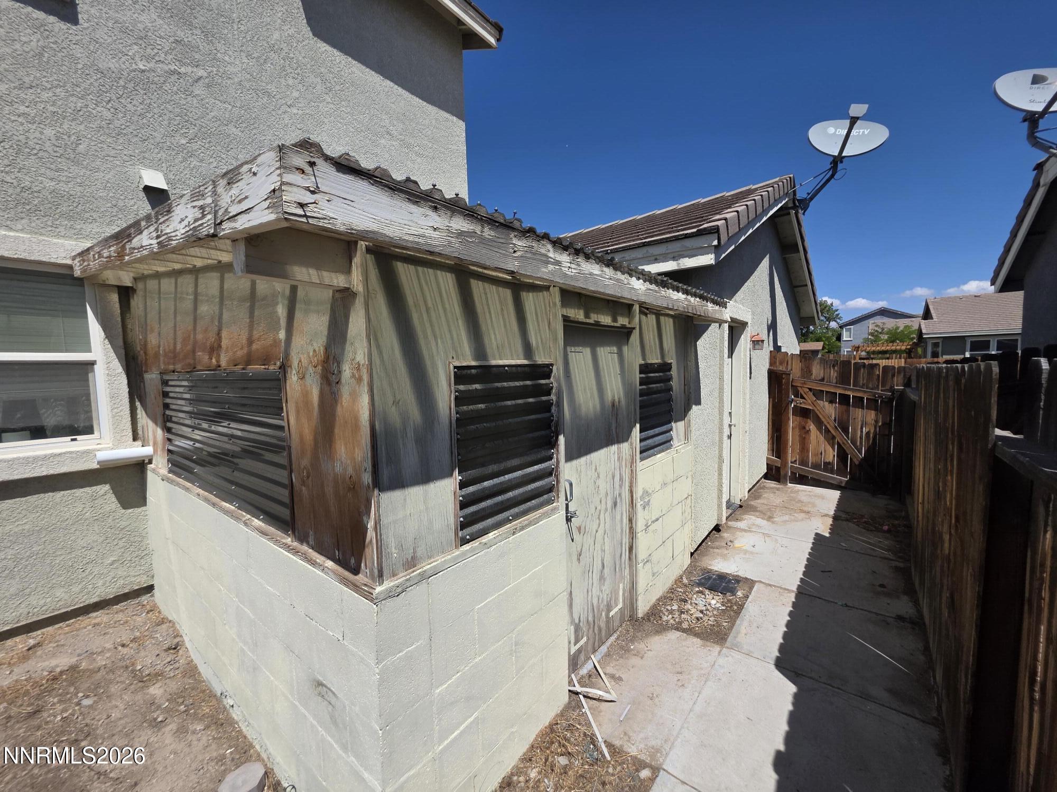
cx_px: 528
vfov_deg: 89.9
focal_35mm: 13
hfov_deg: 106.2
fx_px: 397
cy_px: 396
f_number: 1.9
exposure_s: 1/3168
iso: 40
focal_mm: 2.2
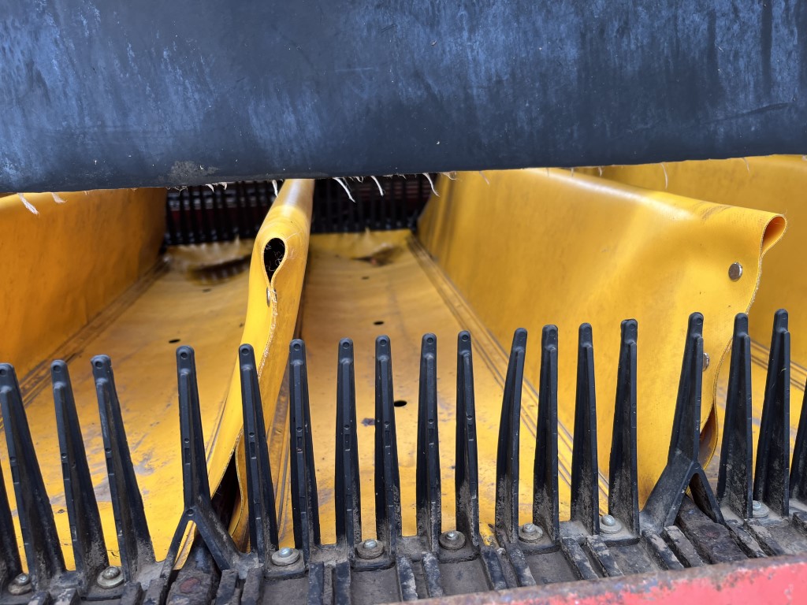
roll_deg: +9.1
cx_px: 404
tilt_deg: -22.1
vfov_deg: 53.1
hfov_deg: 67.3
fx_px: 606
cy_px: 302
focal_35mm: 26
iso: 40
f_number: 1.6
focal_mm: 5.1
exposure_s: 1/212
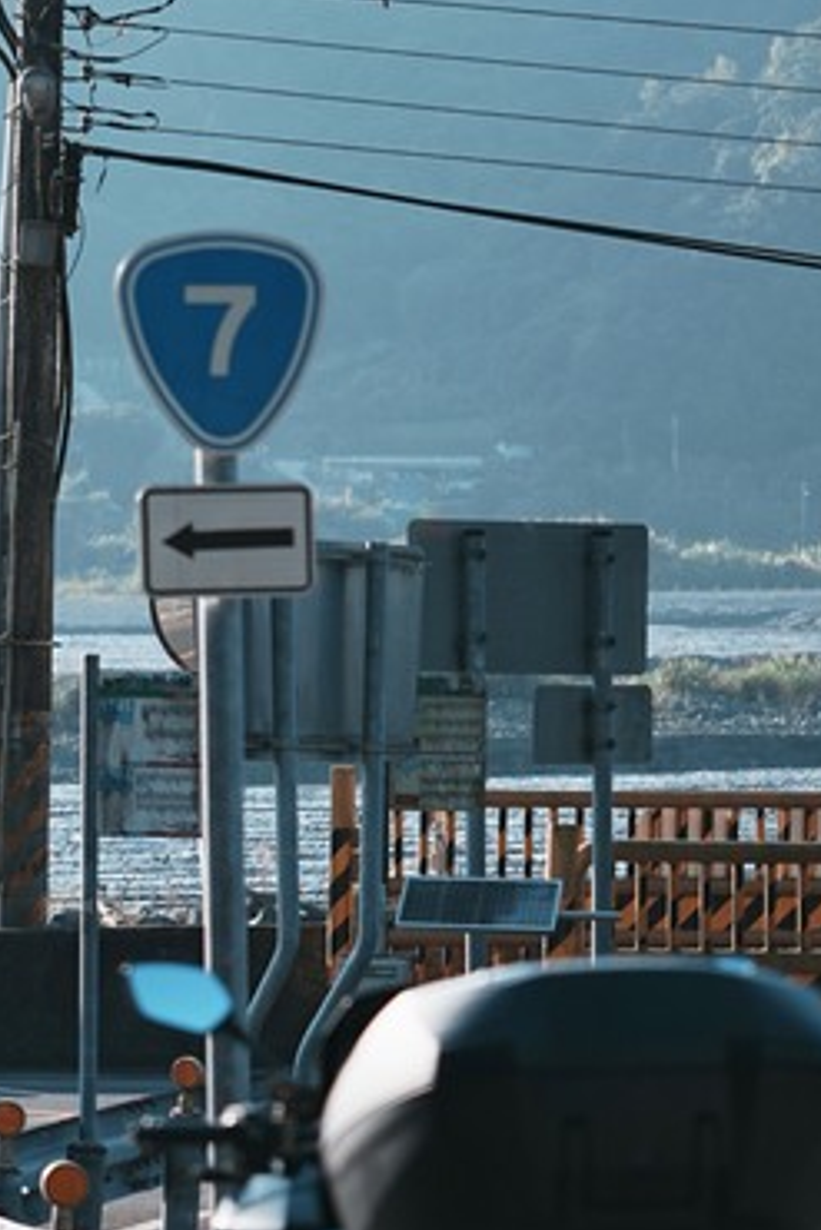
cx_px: -372
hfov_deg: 8.5
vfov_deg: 12.9
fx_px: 5399
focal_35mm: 158
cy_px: 263
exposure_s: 1/3200
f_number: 2
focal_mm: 50
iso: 100
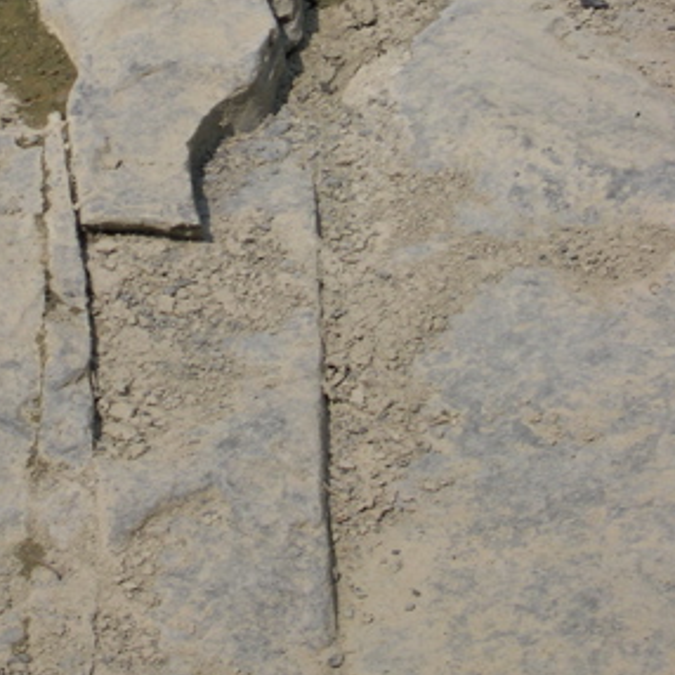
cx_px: 179
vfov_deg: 9.5
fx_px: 4015
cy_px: -21
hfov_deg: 9.6
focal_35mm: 182
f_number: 12
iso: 100
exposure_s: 1/144
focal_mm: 19.5
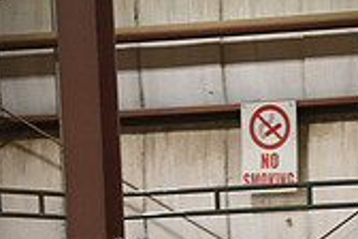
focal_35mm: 450
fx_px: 4475
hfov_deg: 4.6
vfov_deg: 3.0
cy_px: 389
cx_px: 509
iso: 5000
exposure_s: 1/400
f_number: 2.8
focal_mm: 130
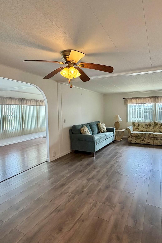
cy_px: 120
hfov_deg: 61.7
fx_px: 135
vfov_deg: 84.0
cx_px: 92
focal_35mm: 20
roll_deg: +1.6
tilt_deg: -4.5
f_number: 2.2
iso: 200
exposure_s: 1/120
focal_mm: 2.22
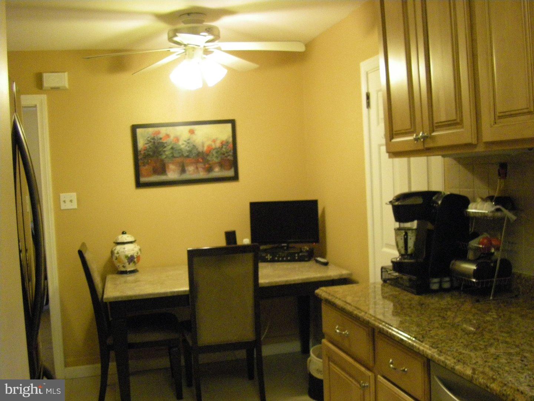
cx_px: 267
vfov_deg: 37.7
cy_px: 200
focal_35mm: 38
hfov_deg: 49.0
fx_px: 586
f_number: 3.5
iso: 640
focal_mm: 6.3
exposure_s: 1/50
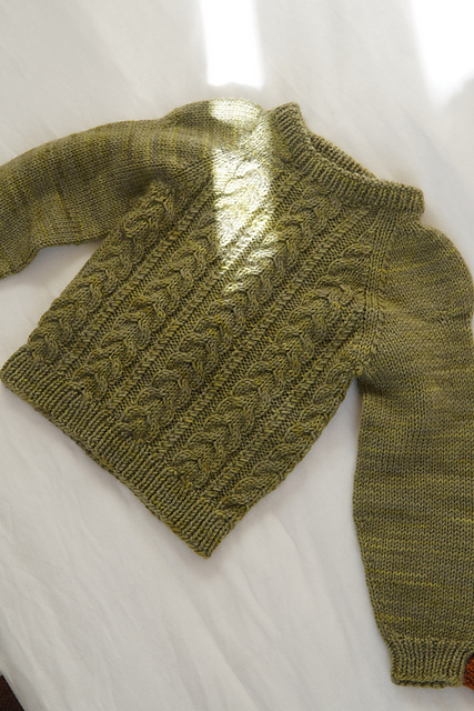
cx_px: 237
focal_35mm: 45
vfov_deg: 43.6
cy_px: 356
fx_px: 888
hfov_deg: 29.9
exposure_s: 1/80
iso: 100
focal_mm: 30
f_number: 4.5
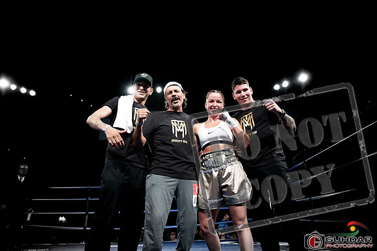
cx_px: 188
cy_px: 126
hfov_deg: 73.7
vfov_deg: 53.2
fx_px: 251
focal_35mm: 24
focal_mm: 24
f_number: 2.8
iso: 1600
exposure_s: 1/800
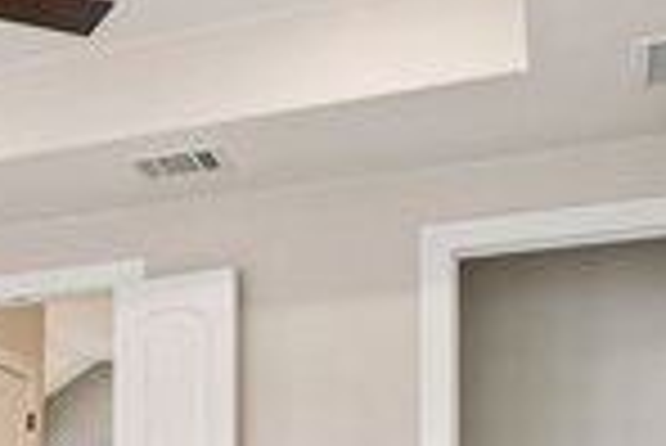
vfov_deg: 17.6
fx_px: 1318
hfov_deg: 25.0
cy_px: 624
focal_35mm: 71
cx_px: -176
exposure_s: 1/30
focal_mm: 16.5
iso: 320
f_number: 8
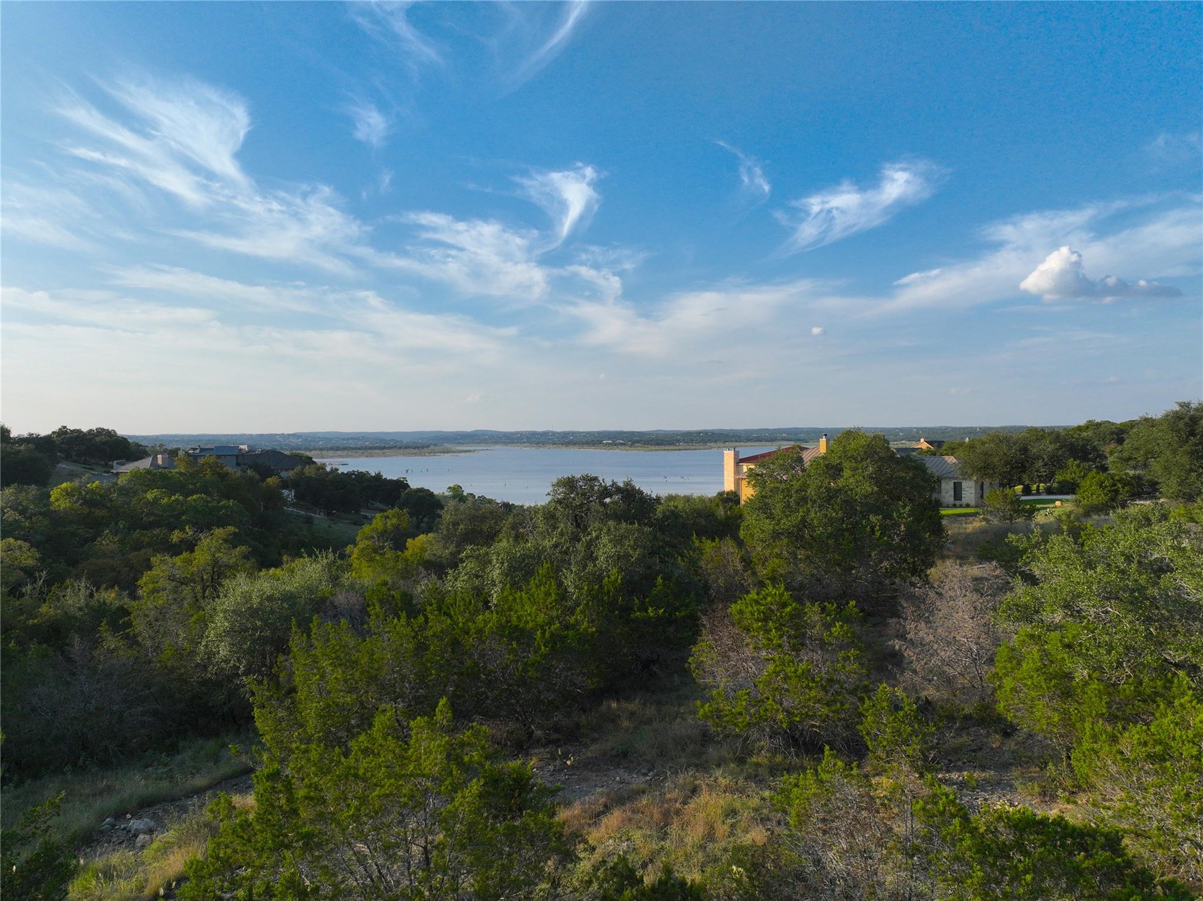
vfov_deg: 56.8
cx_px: 602
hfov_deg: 71.6
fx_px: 834
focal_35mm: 24
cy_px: 450
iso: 100
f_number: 2.8
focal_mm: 12.29
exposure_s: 1/2500
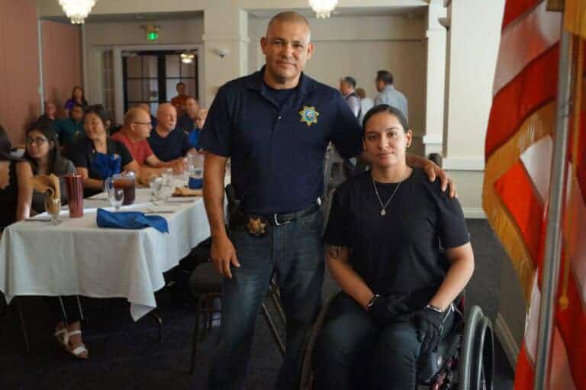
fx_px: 586
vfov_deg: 36.8
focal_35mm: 36
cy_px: 195
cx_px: 293
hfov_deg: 53.2
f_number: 4
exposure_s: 1/160
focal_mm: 24
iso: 2000
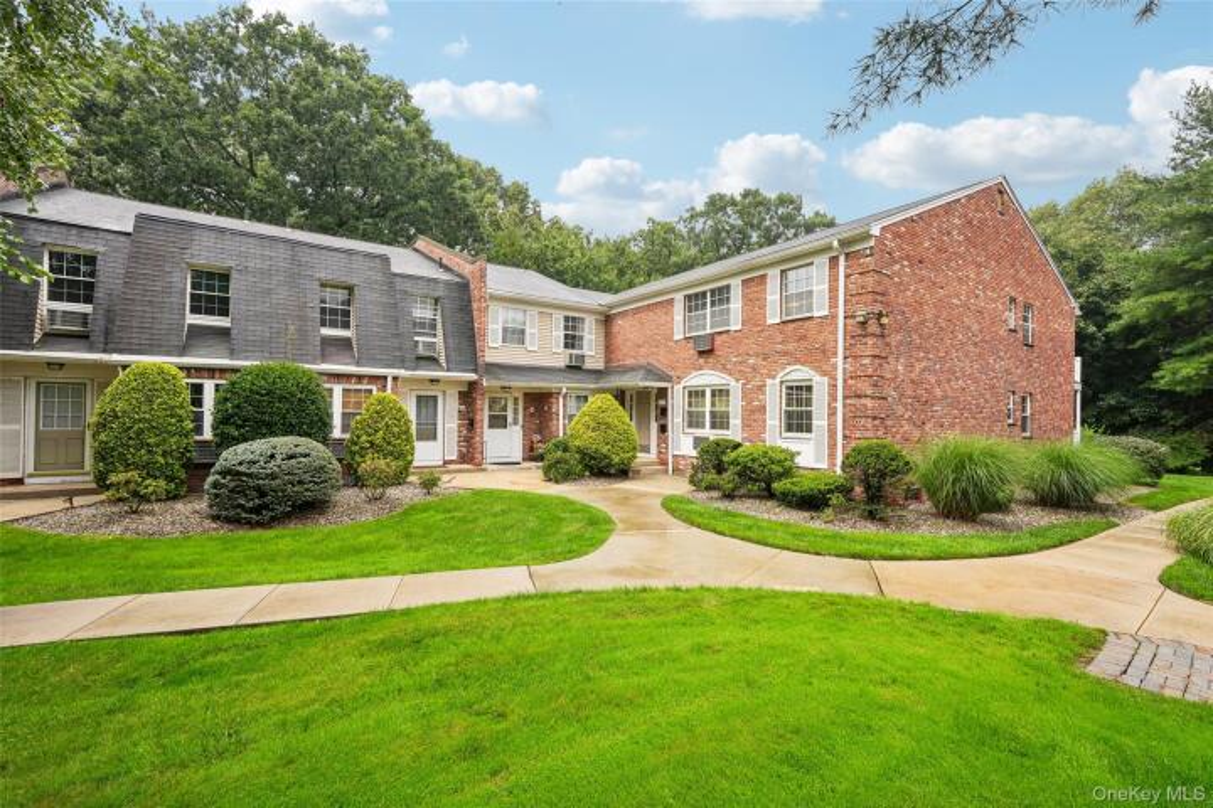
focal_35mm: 16
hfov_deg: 96.7
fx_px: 539
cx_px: 606
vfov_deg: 73.7
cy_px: 404
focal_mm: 16
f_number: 8
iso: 100
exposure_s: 1/100
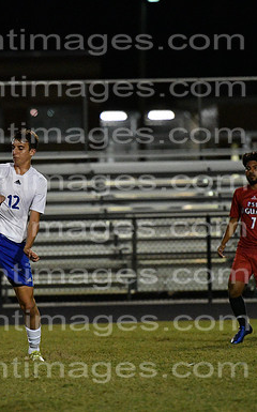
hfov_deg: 2.8
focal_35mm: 461
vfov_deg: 4.6
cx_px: 6
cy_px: 206
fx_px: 5176
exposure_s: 1/1000
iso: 6400
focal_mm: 200
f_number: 4
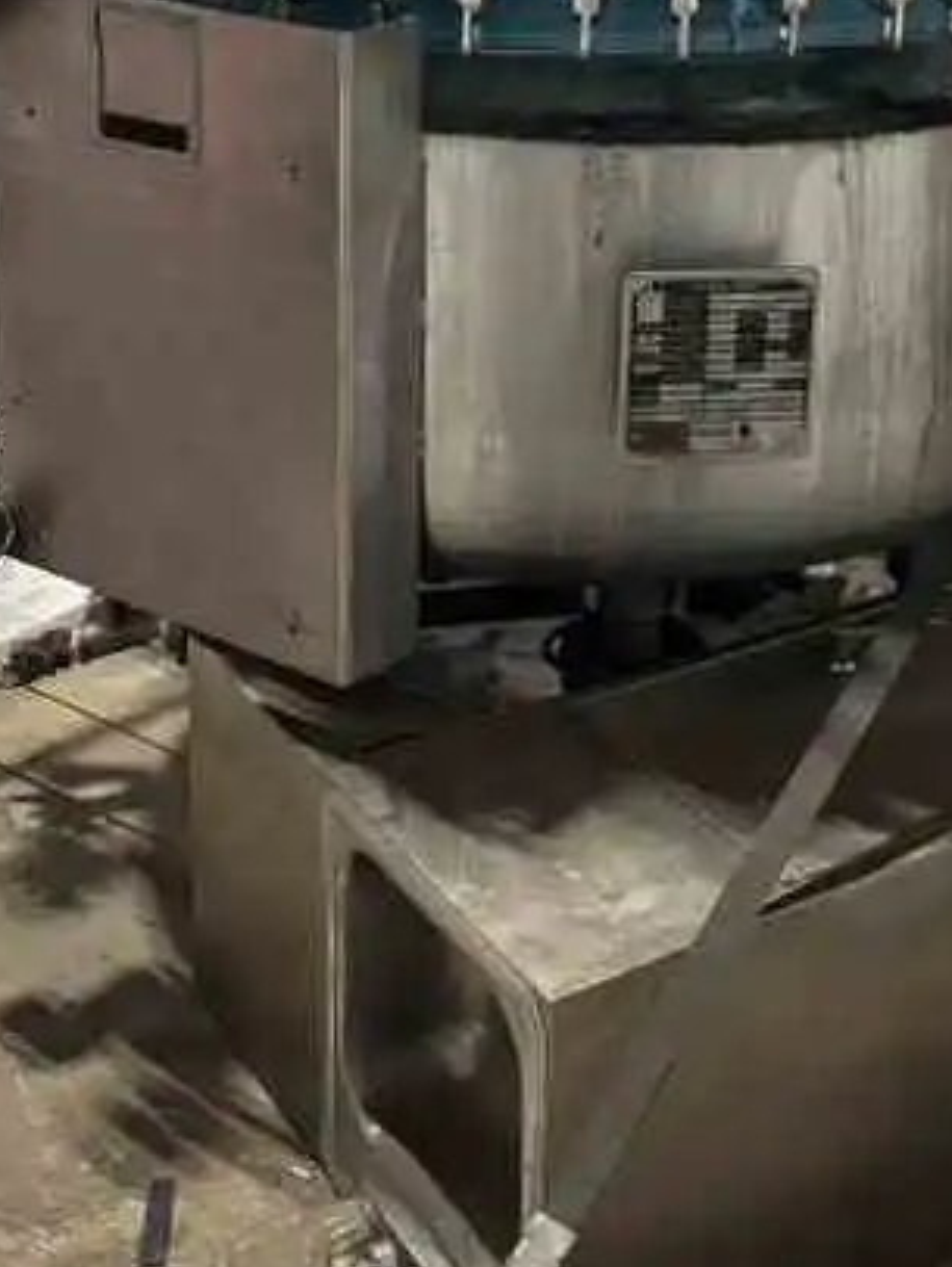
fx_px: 2344
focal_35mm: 64
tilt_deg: -9.4
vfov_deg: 27.9
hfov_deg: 22.7
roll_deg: -0.9
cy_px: -81
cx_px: 752
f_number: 1.6
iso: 500
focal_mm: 5.96
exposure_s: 1/43
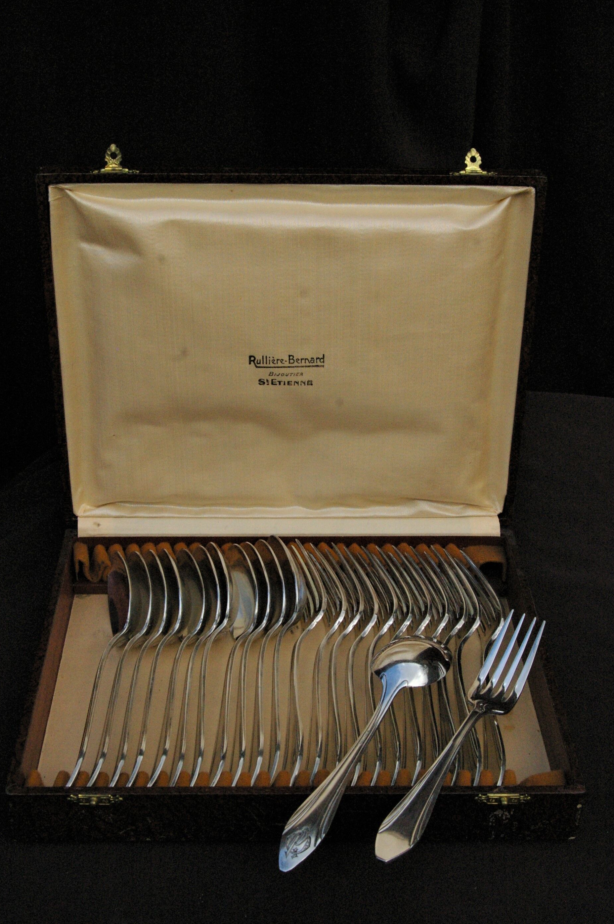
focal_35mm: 42
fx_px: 1077
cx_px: 294
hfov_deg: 31.8
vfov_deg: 46.4
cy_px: 497
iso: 1600
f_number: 9.5
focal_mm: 26
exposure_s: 1/1000
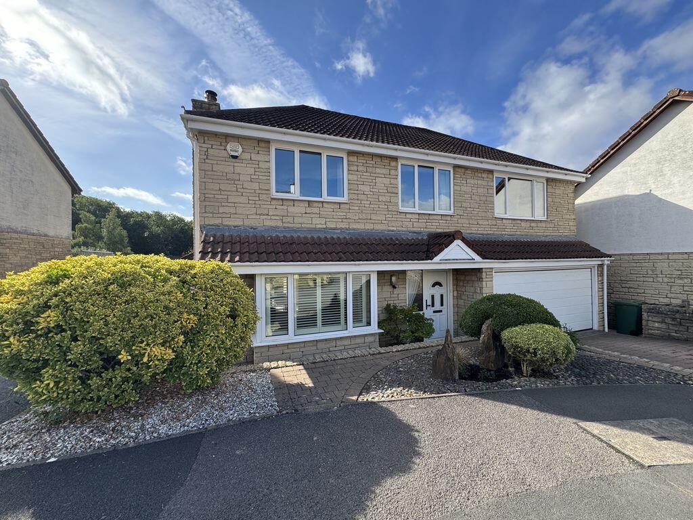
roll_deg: -0.6
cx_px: 346
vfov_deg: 85.7
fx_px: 280
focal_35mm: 14
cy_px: 260
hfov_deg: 102.1
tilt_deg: +0.7
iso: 40
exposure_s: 1/652
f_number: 2.2
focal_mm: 2.22
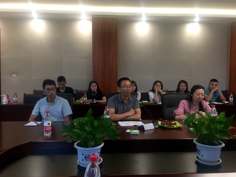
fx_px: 198
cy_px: 88
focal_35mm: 29
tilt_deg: -2.0
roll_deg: -1.9
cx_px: 118
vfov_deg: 48.2
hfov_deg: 61.7
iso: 80
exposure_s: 1/17
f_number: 2.2
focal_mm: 4.15
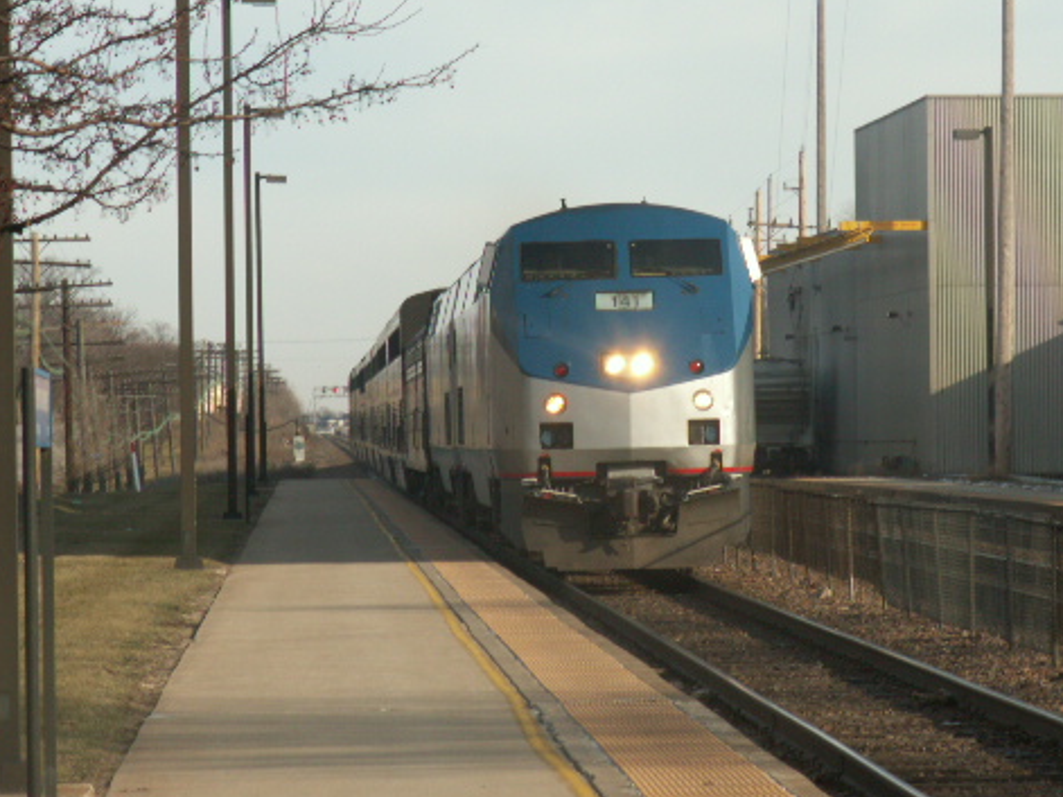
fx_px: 6386
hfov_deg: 9.5
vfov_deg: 7.1
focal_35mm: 208
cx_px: 645
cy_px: 332
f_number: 5
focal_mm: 24.96
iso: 50
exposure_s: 1/250
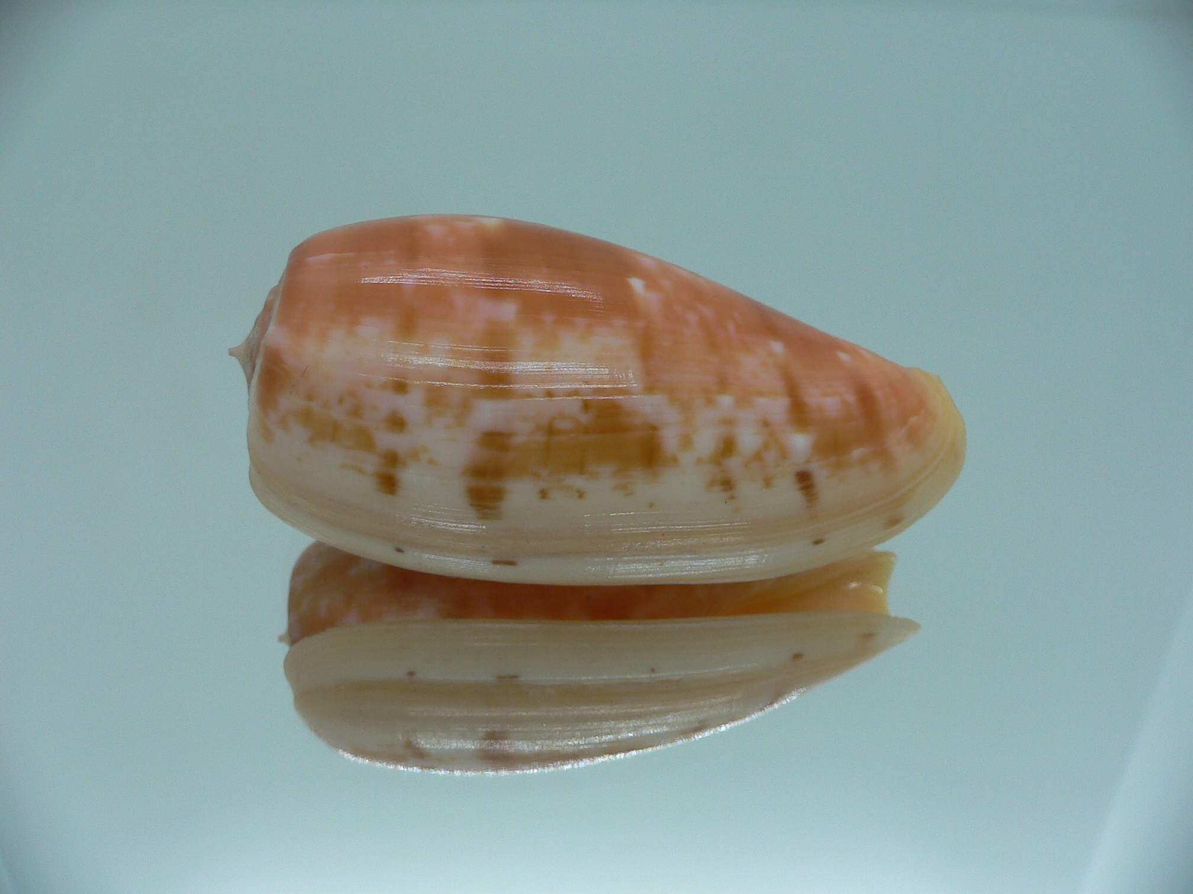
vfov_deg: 40.7
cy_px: 447
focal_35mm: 35
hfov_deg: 52.6
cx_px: 596
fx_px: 1206
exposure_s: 1/60
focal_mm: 4.6
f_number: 2.8
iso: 80
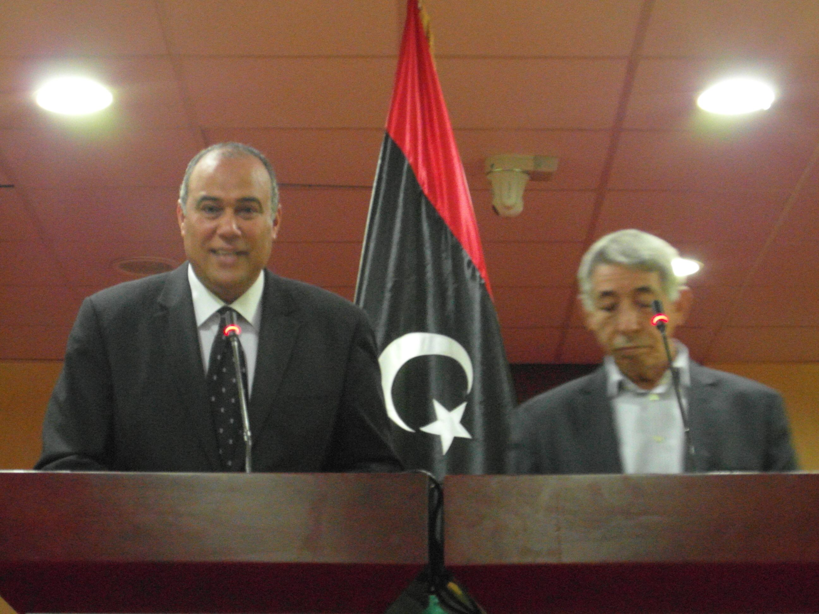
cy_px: 307
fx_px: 2461
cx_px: 410
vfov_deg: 14.2
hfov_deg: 18.9
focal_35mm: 104
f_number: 4.4
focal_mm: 17
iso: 800
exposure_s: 1/8
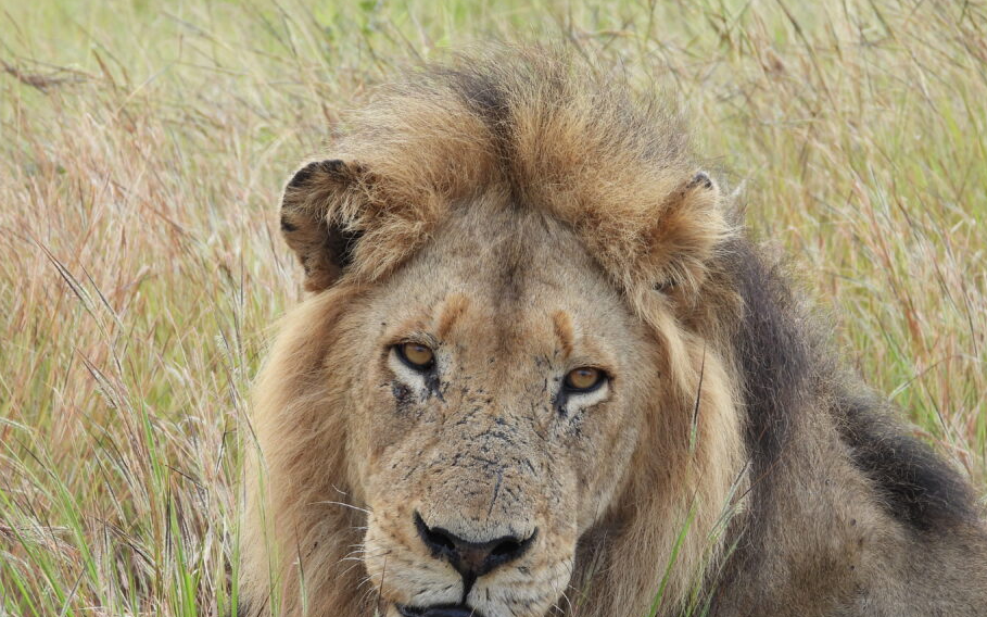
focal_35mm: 412
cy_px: 379
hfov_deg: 5.1
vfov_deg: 3.2
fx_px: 11082
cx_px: 478
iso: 110
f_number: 4.5
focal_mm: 62.1
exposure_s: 1/125
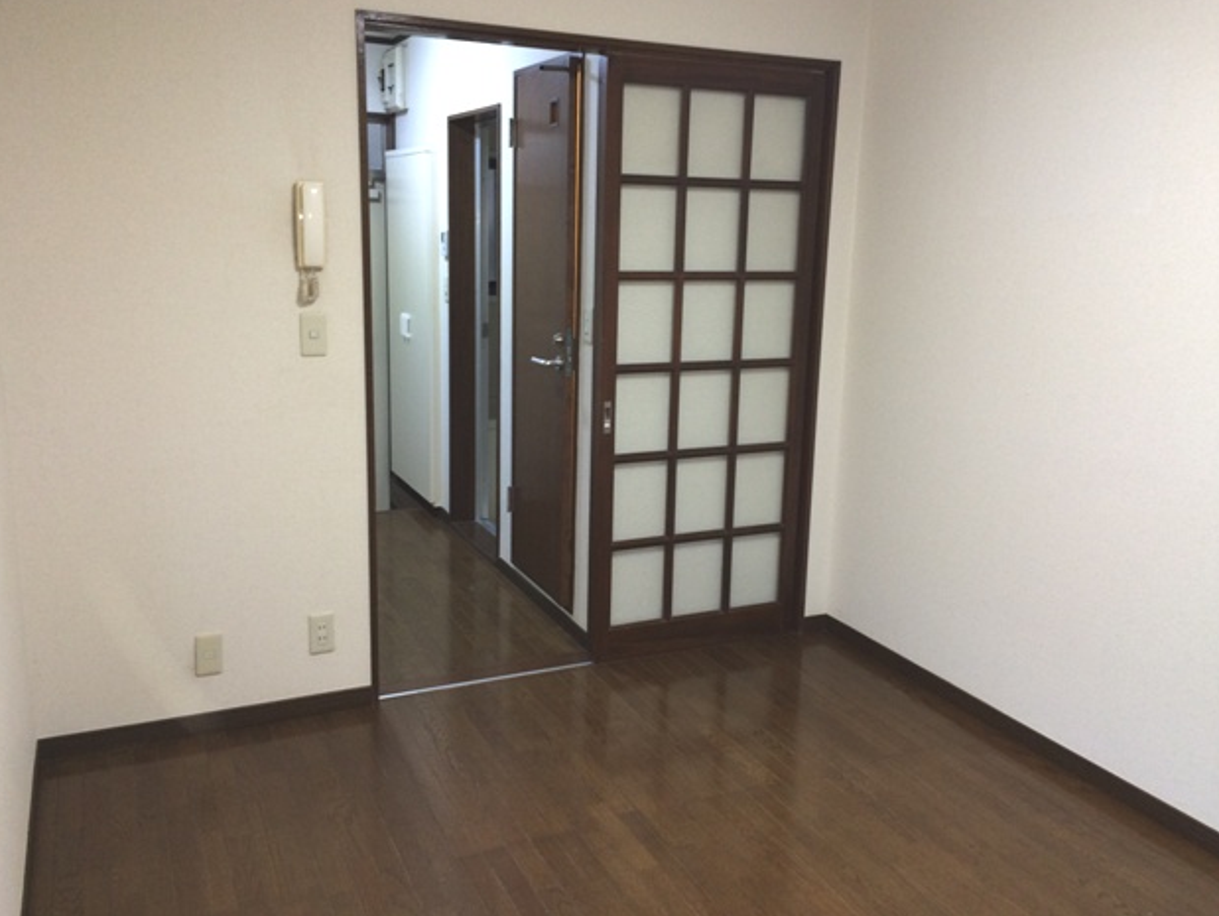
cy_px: 445
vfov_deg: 45.5
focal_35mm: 31
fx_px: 1092
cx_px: 607
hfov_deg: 58.3
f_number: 2.2
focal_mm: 4.12
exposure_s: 1/30
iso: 80
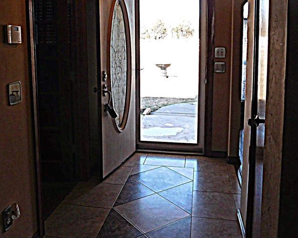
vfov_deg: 39.6
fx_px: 326
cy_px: 77
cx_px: 133
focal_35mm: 37
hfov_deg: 49.0
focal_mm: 4
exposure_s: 1/160
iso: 125
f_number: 3
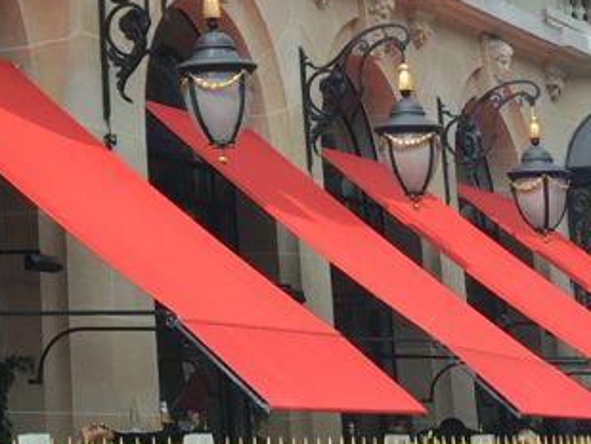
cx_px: -358
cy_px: -144
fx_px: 2050
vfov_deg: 12.0
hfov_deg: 14.9
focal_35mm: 120
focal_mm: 4.15
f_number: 2.2
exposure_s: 1/386
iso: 25
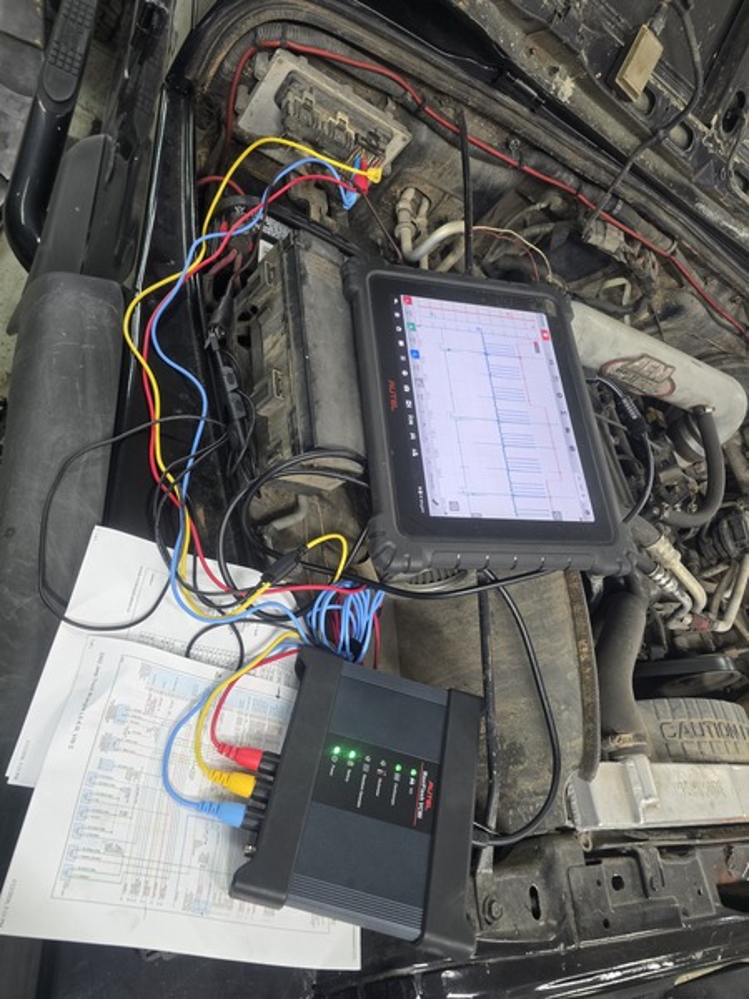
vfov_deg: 73.9
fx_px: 664
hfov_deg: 58.9
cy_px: 500
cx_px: 374
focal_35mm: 23
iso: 320
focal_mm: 6.3
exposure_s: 1/120
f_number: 1.7
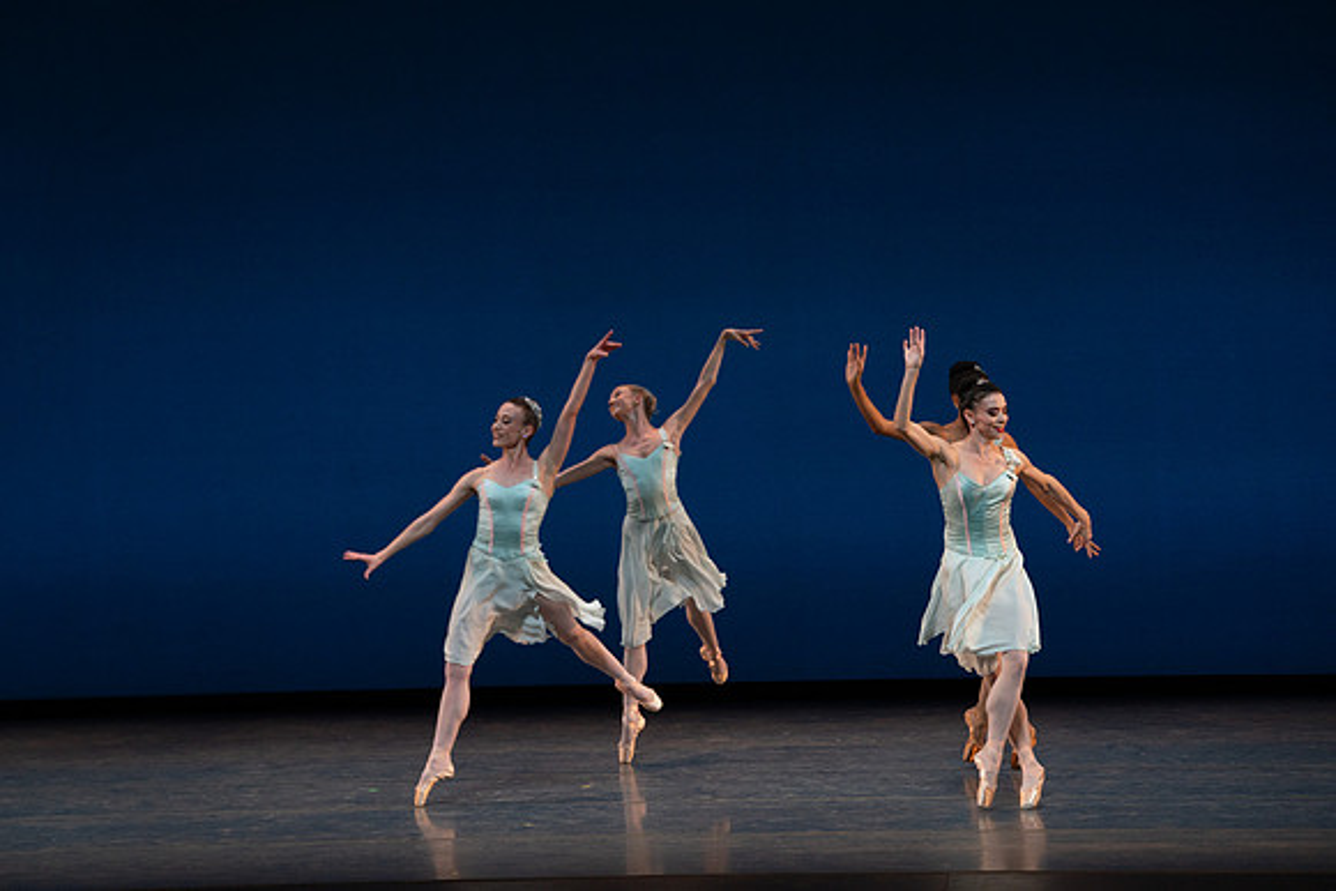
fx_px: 6124
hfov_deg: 12.4
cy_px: 446
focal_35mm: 165
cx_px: 668
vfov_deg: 8.3
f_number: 8
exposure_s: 1/500
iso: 3200
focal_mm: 165
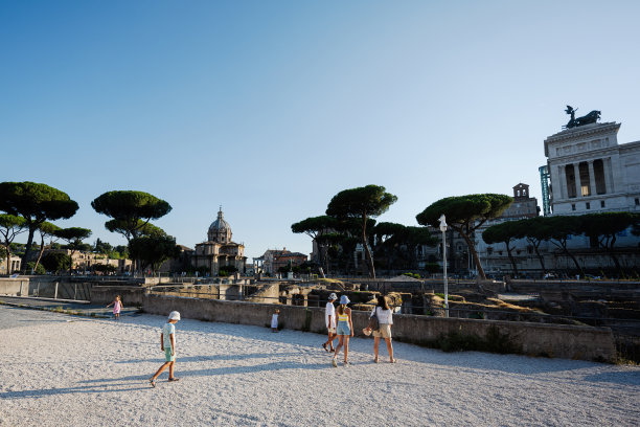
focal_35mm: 14
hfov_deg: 104.3
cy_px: 214
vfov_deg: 81.2
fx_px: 249
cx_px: 320
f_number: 2.8
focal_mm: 14
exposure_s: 1/3200
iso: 200
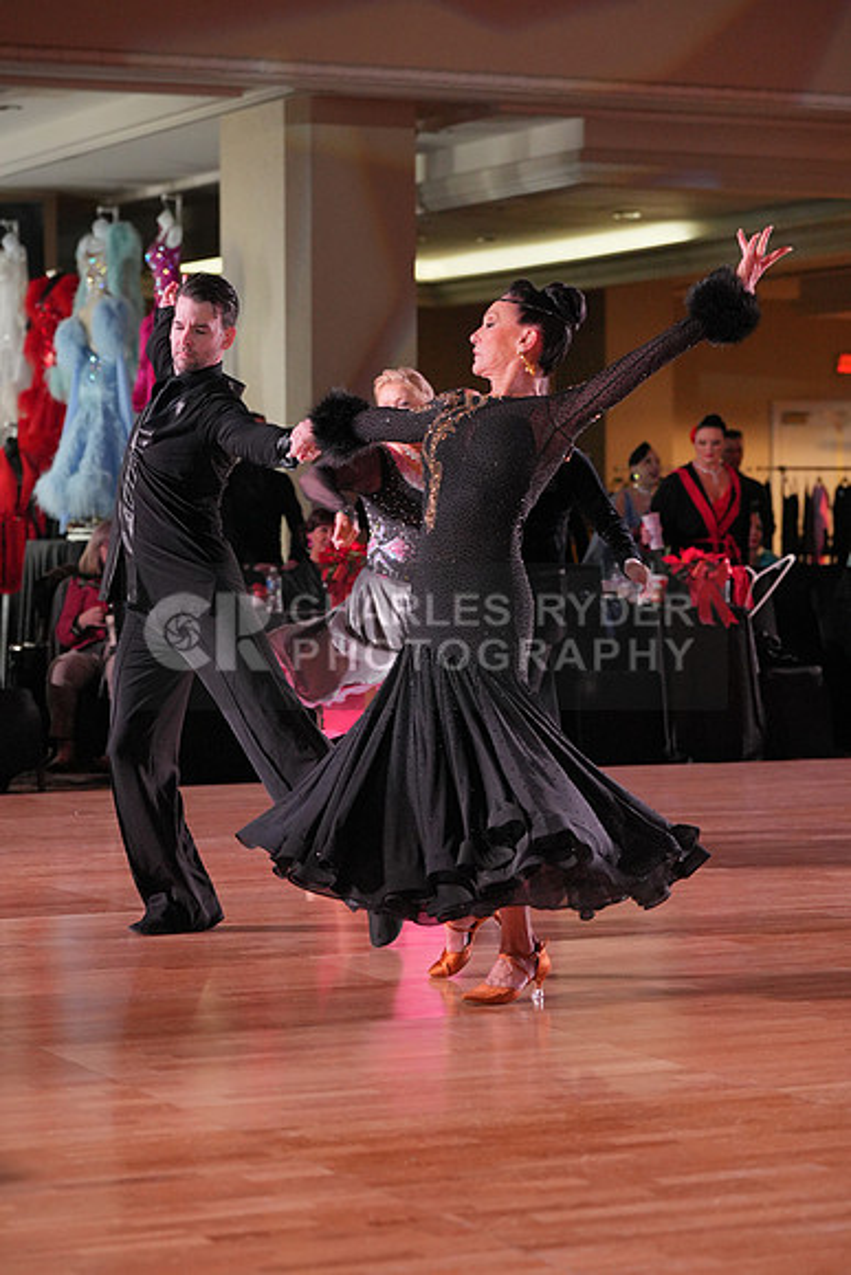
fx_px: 3295
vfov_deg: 21.9
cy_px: 638
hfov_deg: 14.7
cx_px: 426
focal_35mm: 93
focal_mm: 93
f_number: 4
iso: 3200
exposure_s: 1/500
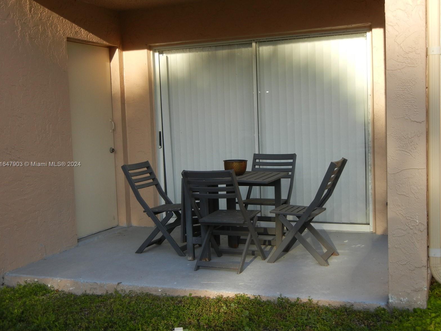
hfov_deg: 41.2
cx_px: 216
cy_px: 165
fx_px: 586
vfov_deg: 31.5
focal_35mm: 46
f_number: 3.8
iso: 160
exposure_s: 1/465
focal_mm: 8.1
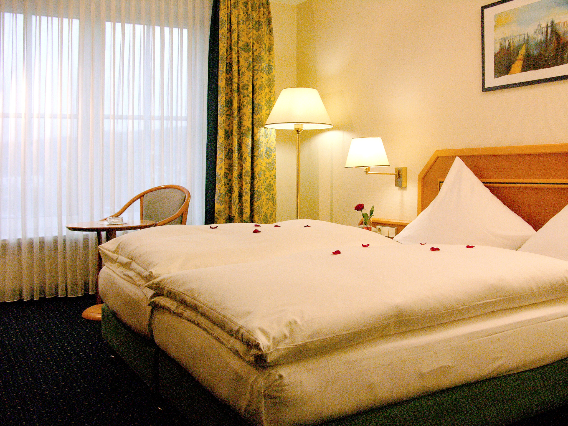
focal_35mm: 35
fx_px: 574
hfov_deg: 52.6
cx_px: 284
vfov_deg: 40.7
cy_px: 213
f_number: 4
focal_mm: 8.9
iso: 400
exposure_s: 1/92.6
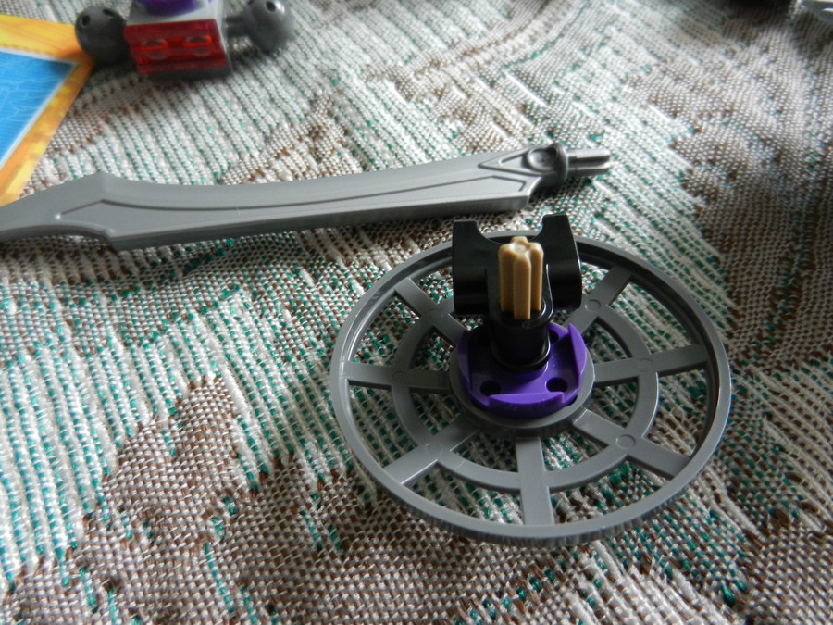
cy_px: 312
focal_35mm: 25
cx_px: 416
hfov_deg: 69.4
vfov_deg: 54.9
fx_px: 602
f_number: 3.5
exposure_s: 1/13
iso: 400
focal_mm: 4.5
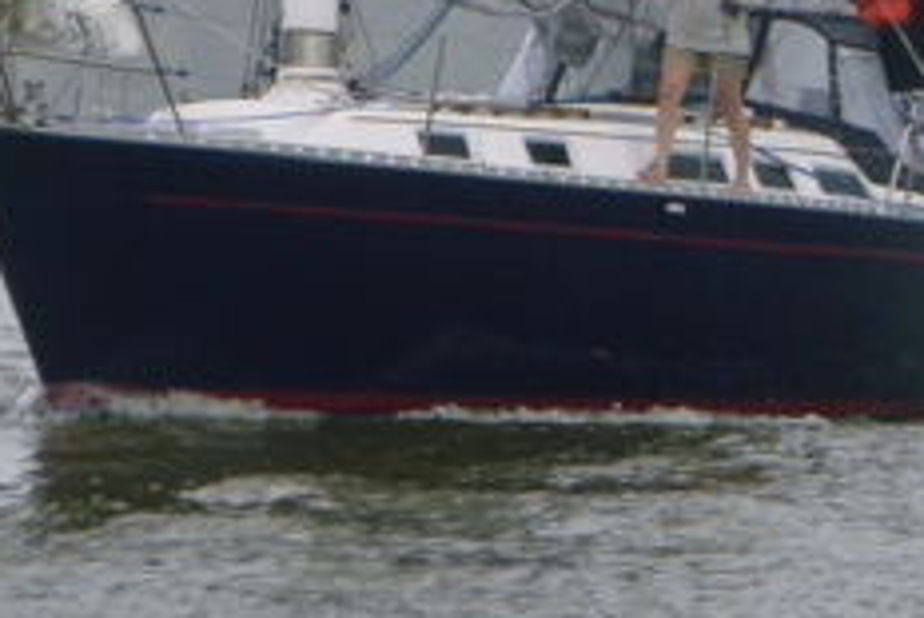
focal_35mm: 316
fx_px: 8115
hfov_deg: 6.5
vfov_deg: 4.3
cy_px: -46
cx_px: 591
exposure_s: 1/250
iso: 100
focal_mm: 18
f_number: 5.7
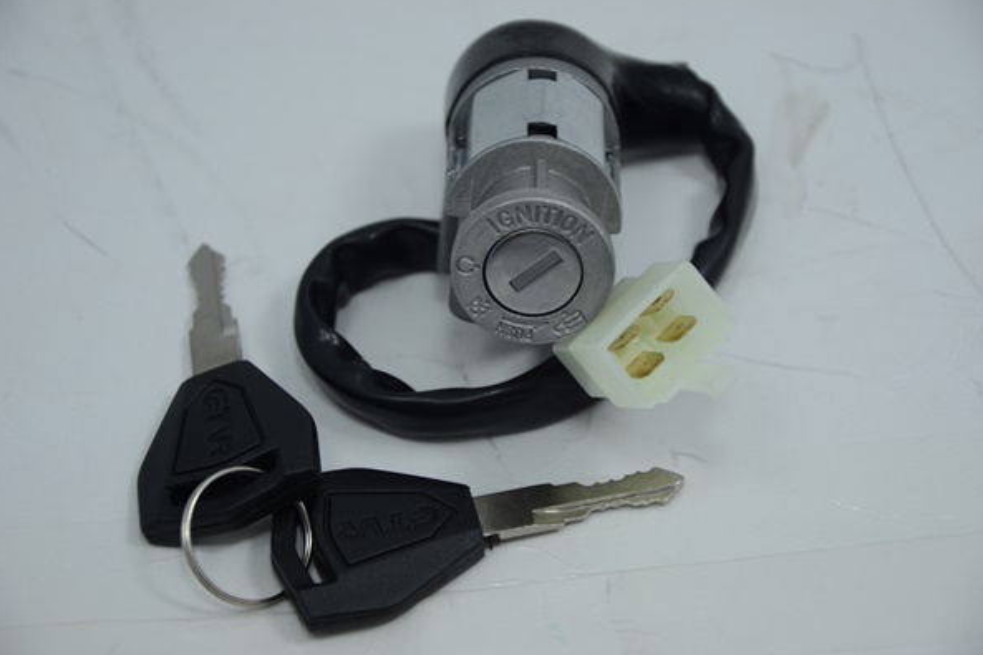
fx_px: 3330
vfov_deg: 11.2
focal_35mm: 122
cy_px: 325
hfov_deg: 16.8
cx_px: 492
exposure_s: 1/40
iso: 100
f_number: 5.6
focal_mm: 80
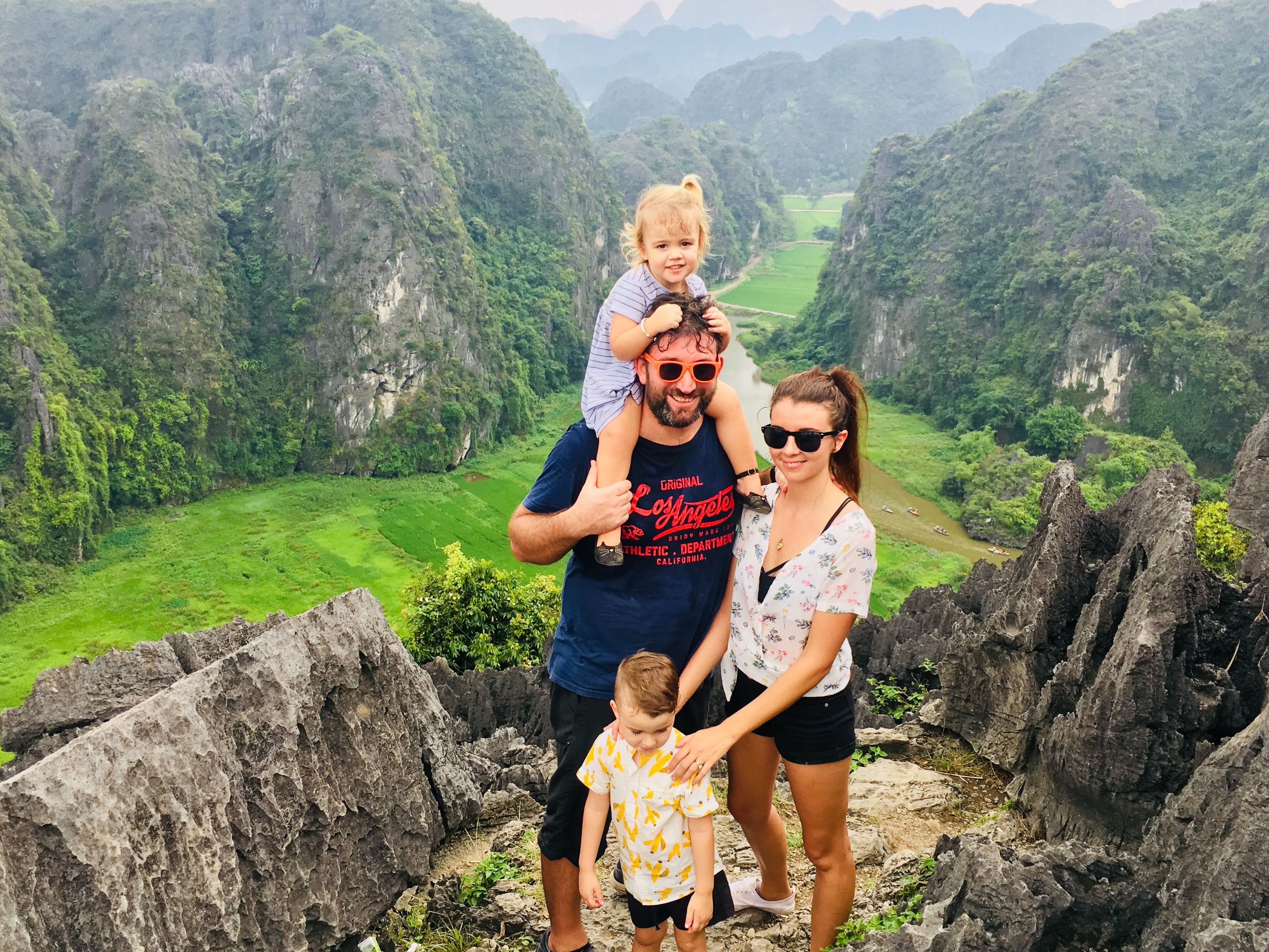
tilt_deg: -19.9
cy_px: 499
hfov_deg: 55.3
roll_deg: -0.4
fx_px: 1210
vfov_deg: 42.9
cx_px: 612
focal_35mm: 33
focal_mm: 4.15
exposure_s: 1/363
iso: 25
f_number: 2.2
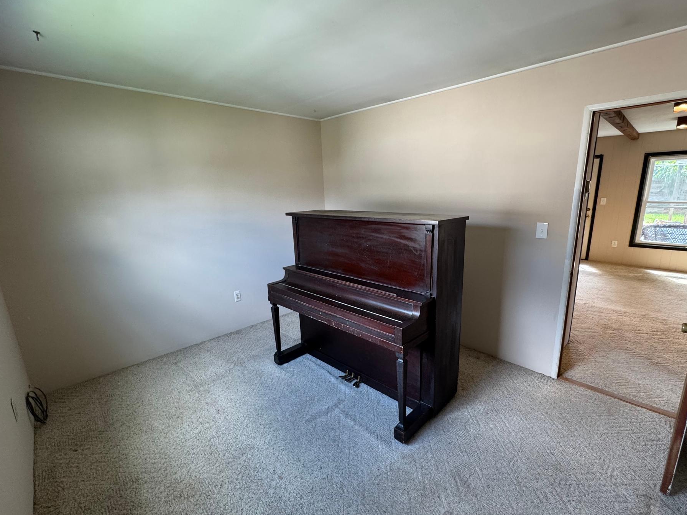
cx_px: 365
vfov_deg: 78.1
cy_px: 262
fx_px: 318
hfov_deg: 94.4
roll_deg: +0.6
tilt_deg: -13.4
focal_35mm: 16
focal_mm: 2.22
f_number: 2.2
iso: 200
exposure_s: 1/60
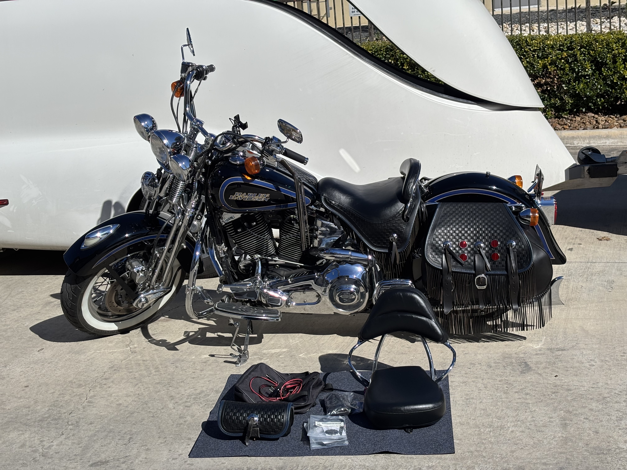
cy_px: 235
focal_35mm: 52
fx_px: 942
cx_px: 314
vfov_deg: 28.0
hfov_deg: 36.8
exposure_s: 1/6329
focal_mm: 5.96
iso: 40
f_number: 1.6
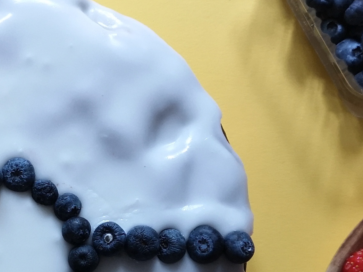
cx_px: 40
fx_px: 912
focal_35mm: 87
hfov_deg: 22.0
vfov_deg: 16.8
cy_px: 240
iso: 250
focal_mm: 3.95
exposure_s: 1/100
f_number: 1.8
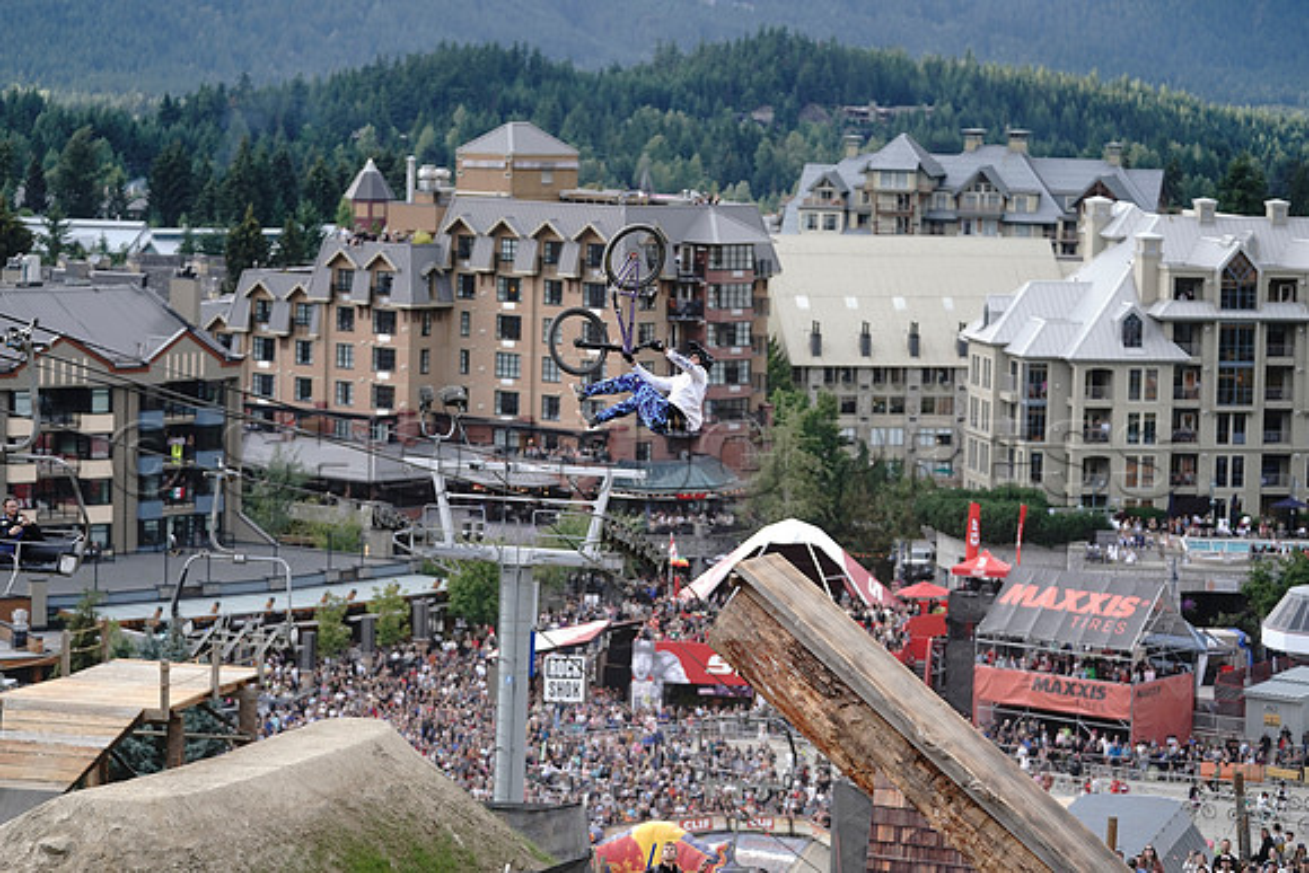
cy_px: 436
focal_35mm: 106
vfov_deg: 12.9
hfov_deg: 19.3
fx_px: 3855
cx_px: 654
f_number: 2.8
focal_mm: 106
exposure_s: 1/1000
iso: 320
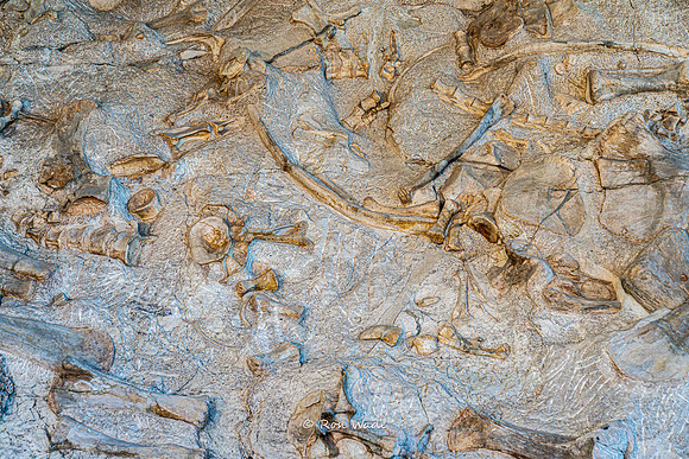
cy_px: 230
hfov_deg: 28.8
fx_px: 1340
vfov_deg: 19.5
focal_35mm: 70
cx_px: 344
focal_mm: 70
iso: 500
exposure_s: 1/160
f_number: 4
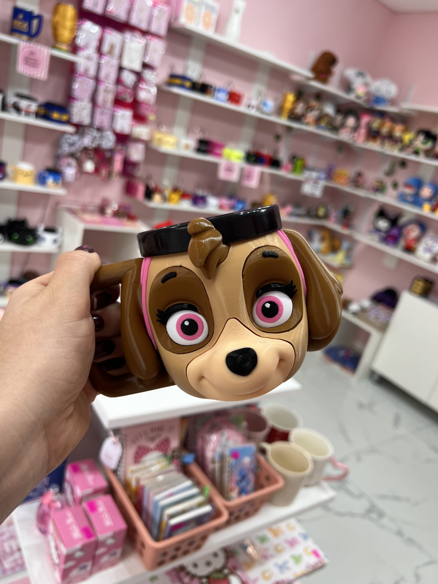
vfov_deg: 67.3
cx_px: 219
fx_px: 439
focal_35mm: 26
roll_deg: -14.8
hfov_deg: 53.1
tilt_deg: -19.0
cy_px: 292
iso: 50
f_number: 1.5
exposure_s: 1/121
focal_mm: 5.7
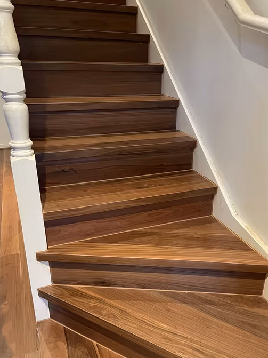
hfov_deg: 45.2
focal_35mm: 31
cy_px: 195
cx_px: 157
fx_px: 320
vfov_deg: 58.3
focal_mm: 4.2
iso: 500
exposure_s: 1/46
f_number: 1.6
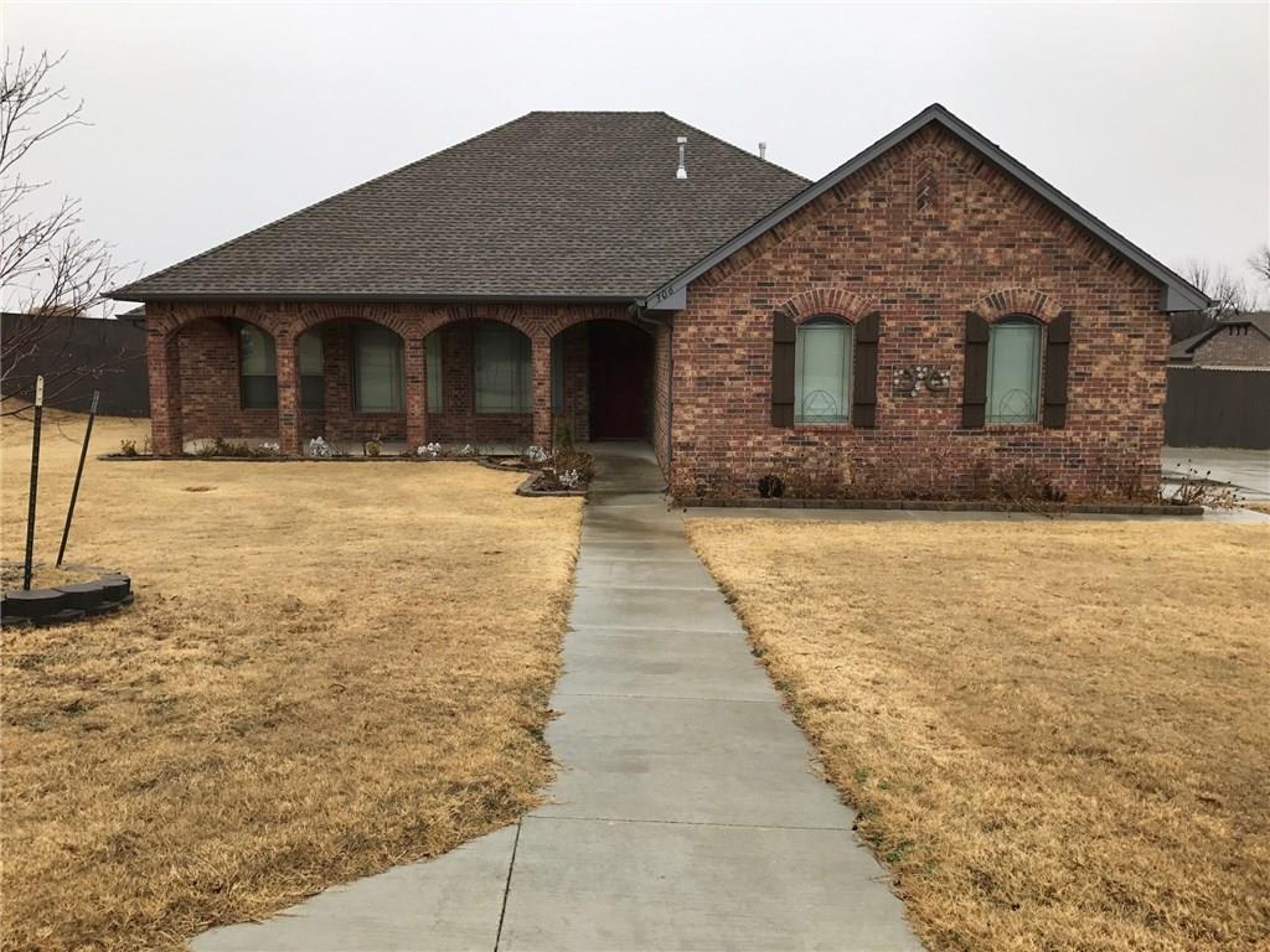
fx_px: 1027
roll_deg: +0.0
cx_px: 635
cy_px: 476
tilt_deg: -7.3
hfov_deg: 63.4
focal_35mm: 28
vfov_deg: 49.7
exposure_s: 1/647
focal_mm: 3.99
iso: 20
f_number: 1.8
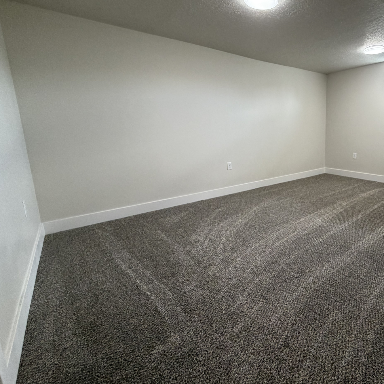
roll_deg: +1.1
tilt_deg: -9.2
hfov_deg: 71.8
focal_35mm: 19
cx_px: 292
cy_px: 170
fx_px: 238
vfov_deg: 77.4
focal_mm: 2.22
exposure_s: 1/66
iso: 250
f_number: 2.2
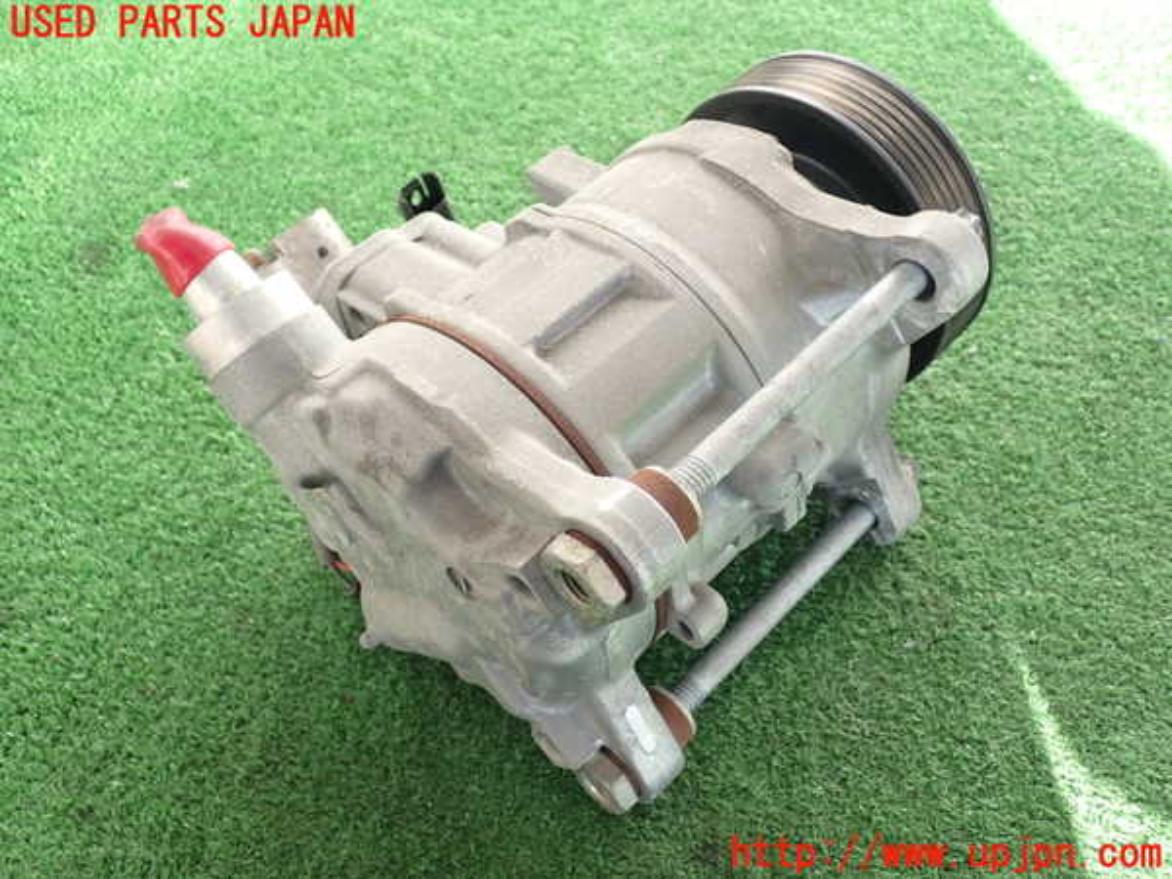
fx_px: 1219
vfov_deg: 39.7
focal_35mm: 36
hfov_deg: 51.4
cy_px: 440
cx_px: 586
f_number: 2.5
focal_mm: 6.37
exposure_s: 1/125
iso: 100
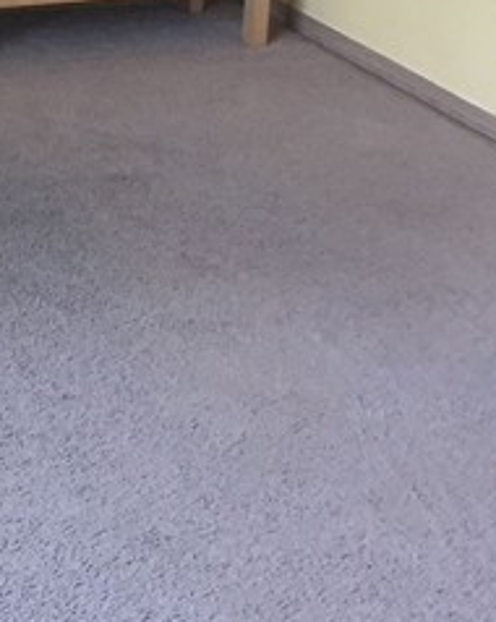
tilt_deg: -7.4
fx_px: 2242
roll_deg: -1.2
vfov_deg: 14.9
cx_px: -94
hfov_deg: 12.3
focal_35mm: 122
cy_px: -233
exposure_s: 1/30
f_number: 2.2
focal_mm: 4.15
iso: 100
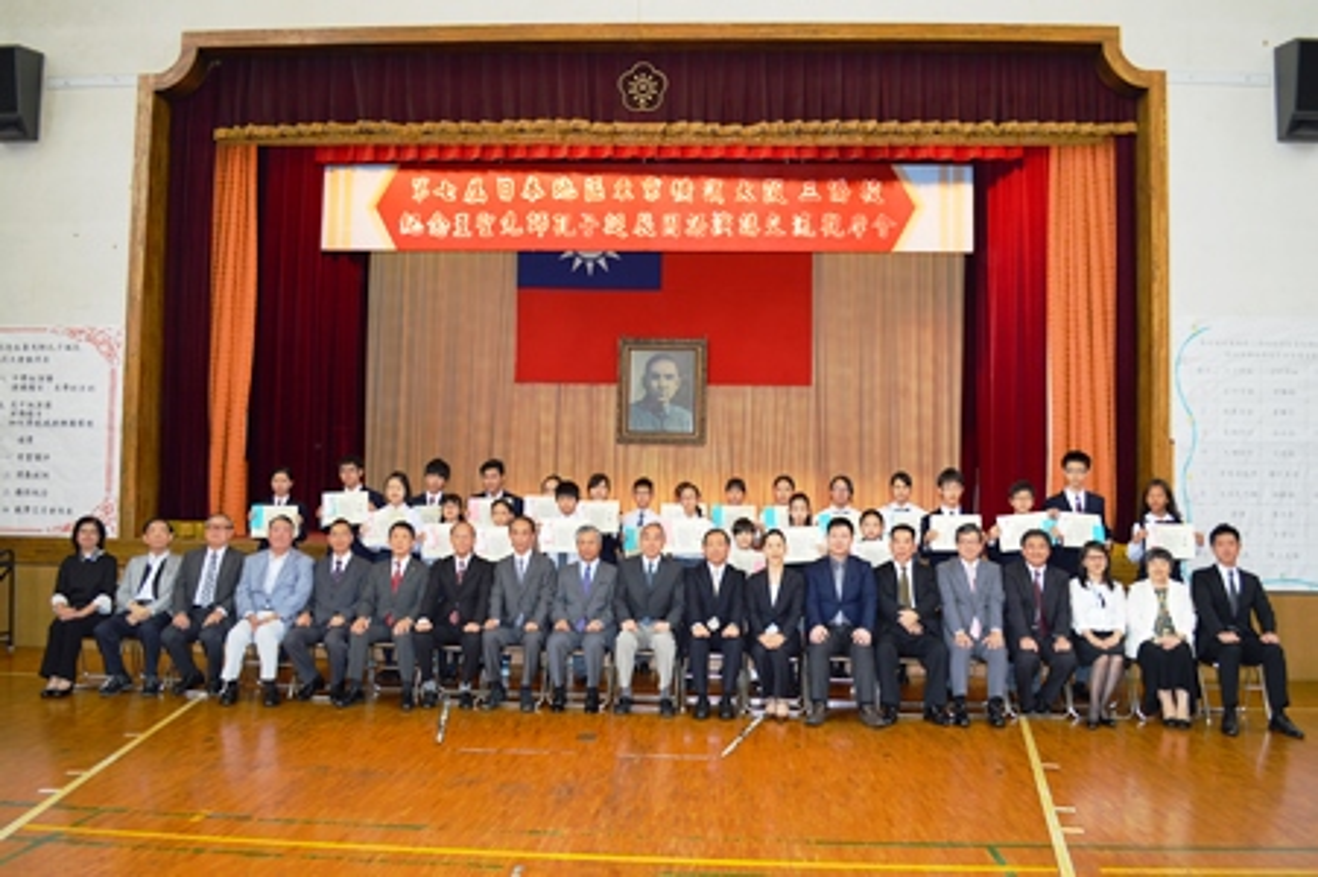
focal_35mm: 30
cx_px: 659
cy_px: 438
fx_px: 1097
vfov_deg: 43.5
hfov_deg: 62.0
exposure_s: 1/60
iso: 400
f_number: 3.8
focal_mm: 20
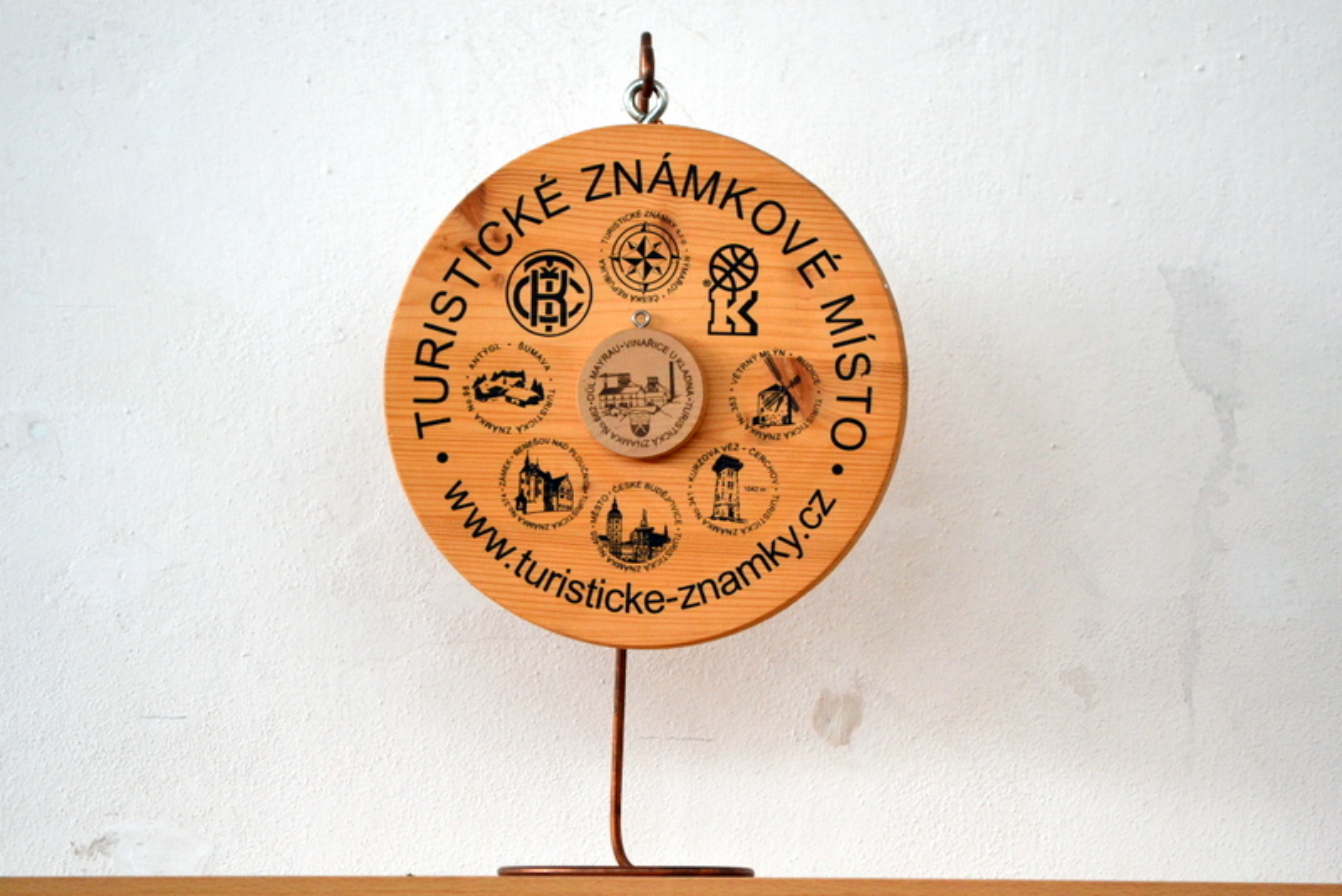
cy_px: 448
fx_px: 12305
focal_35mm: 330
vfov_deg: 4.2
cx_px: 671
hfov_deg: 6.2
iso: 900
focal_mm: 220
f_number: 5.3
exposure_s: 1/125
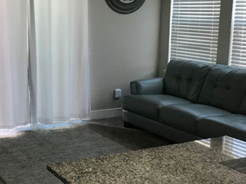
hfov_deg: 31.9
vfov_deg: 24.8
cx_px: 54
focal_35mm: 59
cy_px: 94
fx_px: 419
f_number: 1.8
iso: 32
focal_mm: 3.99
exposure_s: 1/30
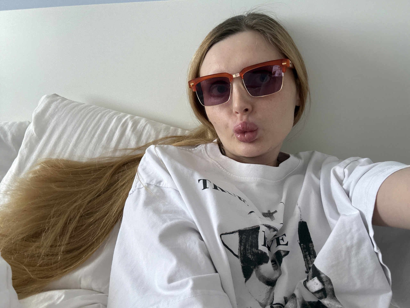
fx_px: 272
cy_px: 154
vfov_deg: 58.9
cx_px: 205
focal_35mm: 23
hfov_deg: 73.9
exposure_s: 1/60
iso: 160
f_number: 1.9
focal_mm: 2.69
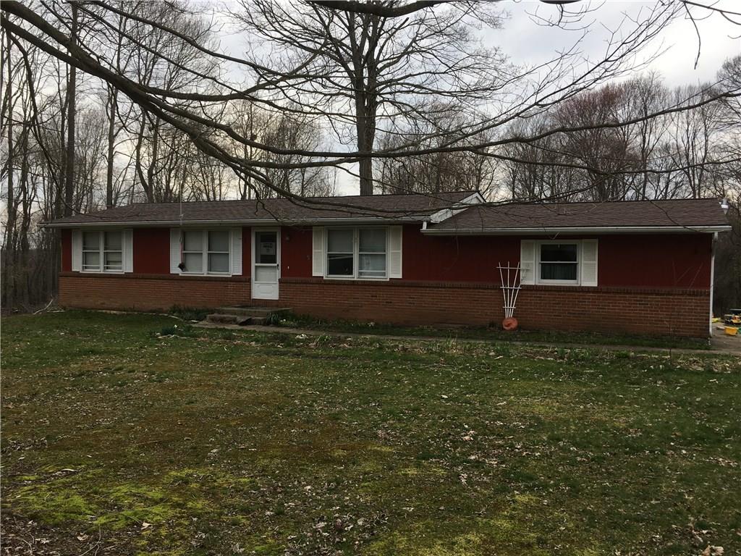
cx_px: 370
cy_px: 278
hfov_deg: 61.7
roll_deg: +0.3
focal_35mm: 29
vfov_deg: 48.2
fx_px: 621
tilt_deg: -2.5
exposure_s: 1/534
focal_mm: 4.15
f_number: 2.2
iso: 25
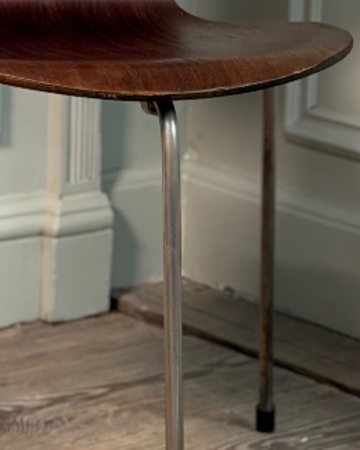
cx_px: 156
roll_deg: -1.5
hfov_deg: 8.9
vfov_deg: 11.2
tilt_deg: -15.5
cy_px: 273
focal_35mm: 173
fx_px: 2304
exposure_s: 1/50
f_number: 1.78
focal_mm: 6.76
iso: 160
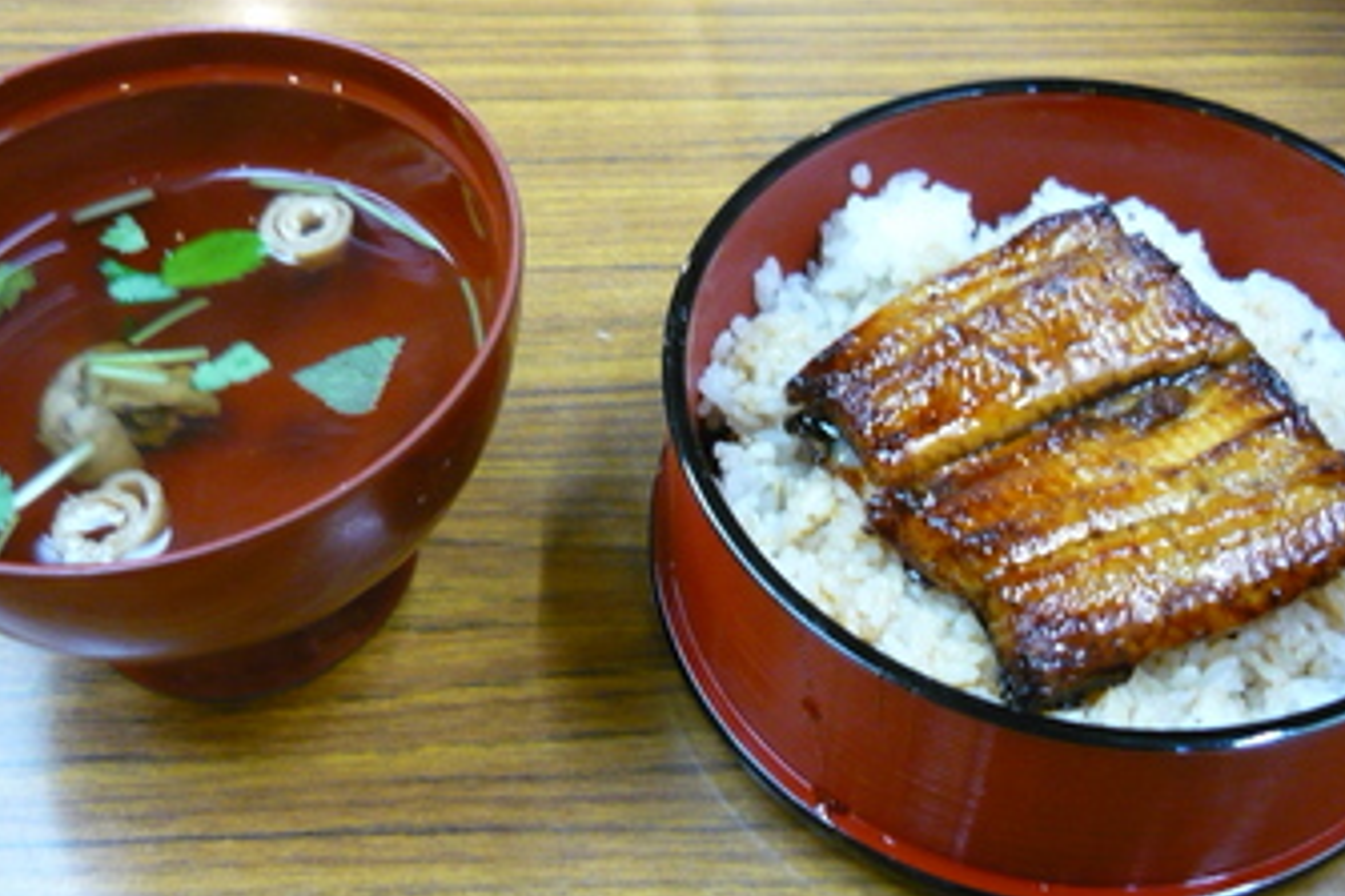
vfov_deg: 31.1
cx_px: 679
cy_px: 372
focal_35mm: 43
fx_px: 1606
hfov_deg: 45.5
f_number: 2.8
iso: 400
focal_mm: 5.5
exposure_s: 1/10
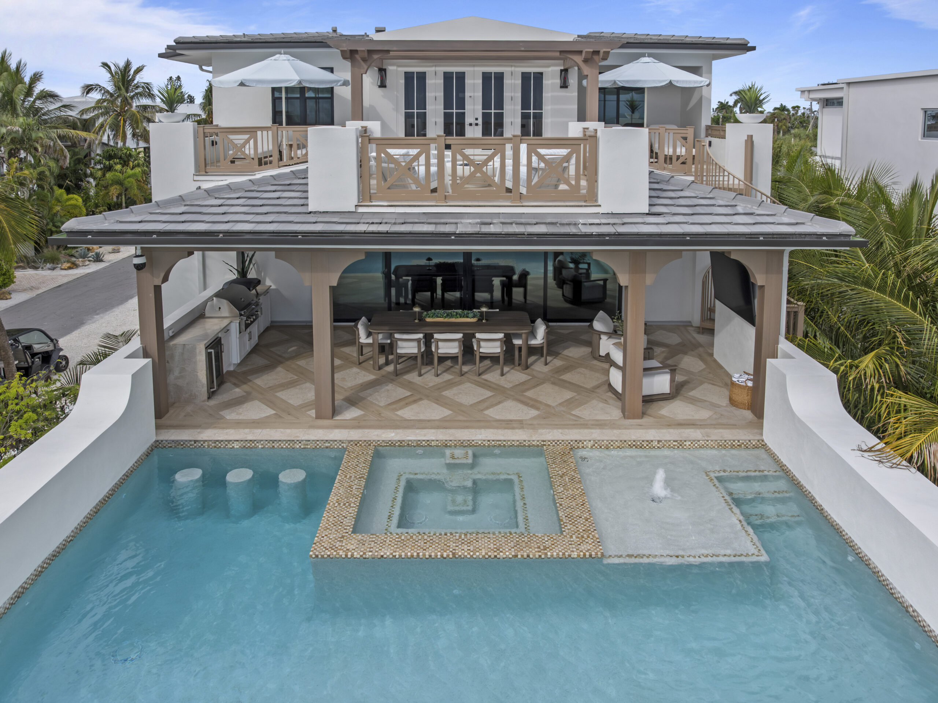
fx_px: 650
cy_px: 352
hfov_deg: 71.6
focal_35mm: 24
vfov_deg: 56.8
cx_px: 469
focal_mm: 12.29
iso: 400
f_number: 5
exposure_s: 1/100
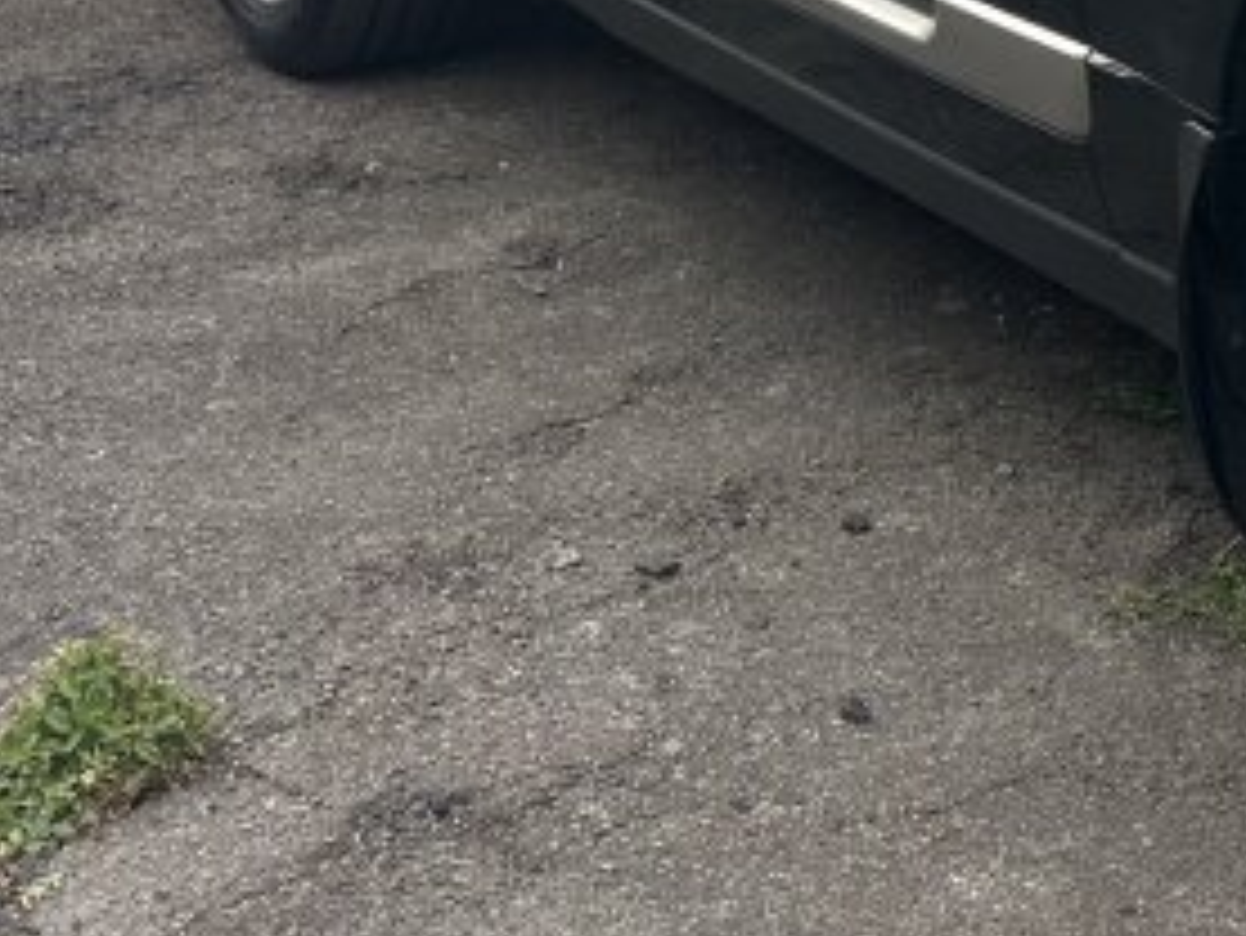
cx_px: 1871
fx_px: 2809
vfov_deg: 17.6
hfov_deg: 21.1
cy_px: -326
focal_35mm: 78
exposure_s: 1/188
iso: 64
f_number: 1.78
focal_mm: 6.86
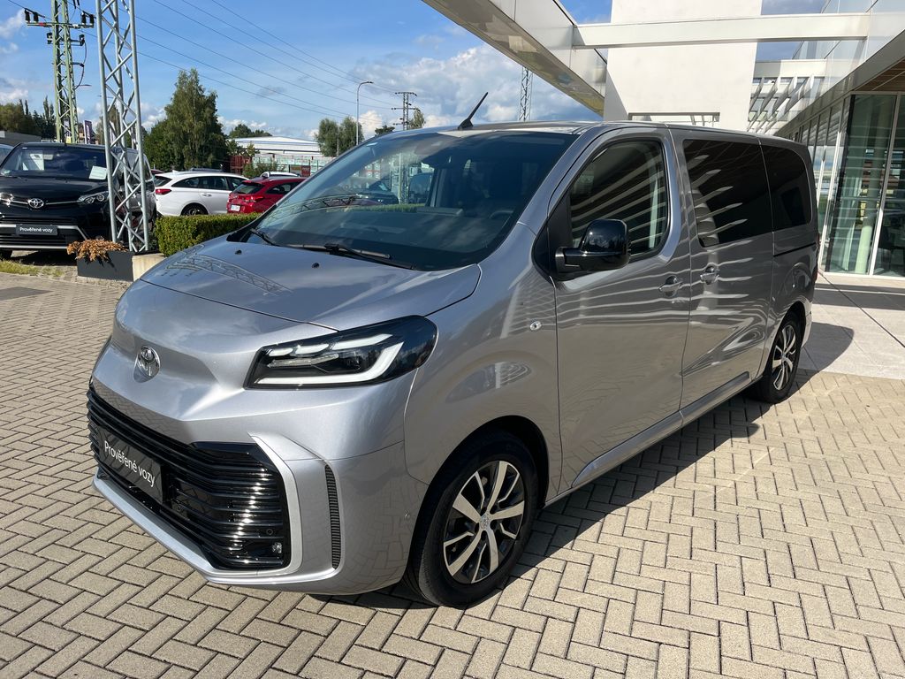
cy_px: 340
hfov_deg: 67.3
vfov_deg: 53.1
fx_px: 680
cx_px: 452
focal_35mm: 26
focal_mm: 5.1
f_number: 1.6
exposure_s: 1/3311
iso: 50
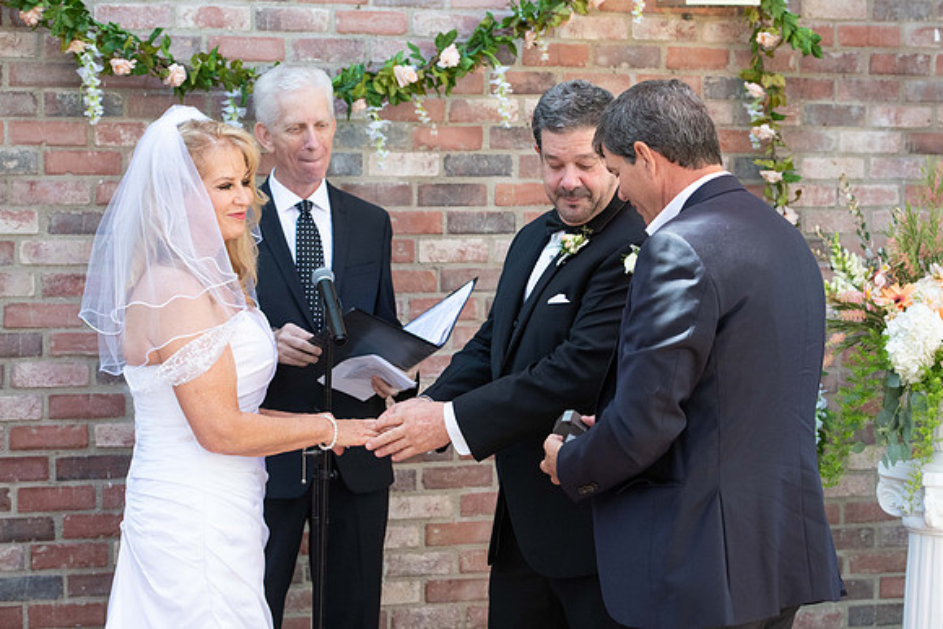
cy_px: 331
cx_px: 517
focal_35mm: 82
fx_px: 2155
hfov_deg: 24.7
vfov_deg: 16.6
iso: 1250
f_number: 5
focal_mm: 75
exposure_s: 1/800
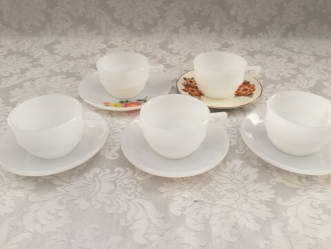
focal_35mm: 29
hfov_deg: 61.7
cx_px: 166
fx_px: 277
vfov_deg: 48.2
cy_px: 124
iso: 50
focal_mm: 4.15
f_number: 2.2
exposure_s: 1/33
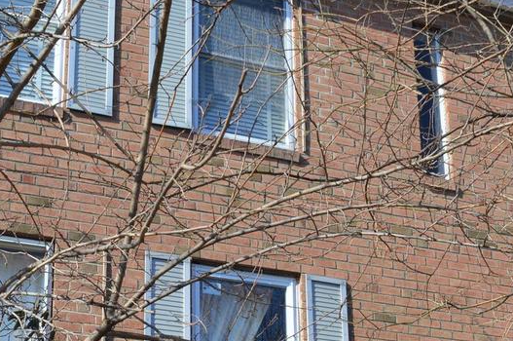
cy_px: 417
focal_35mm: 82
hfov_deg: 24.5
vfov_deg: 15.9
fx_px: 1167
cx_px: 382
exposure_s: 1/200
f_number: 7.1
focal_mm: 20
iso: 100
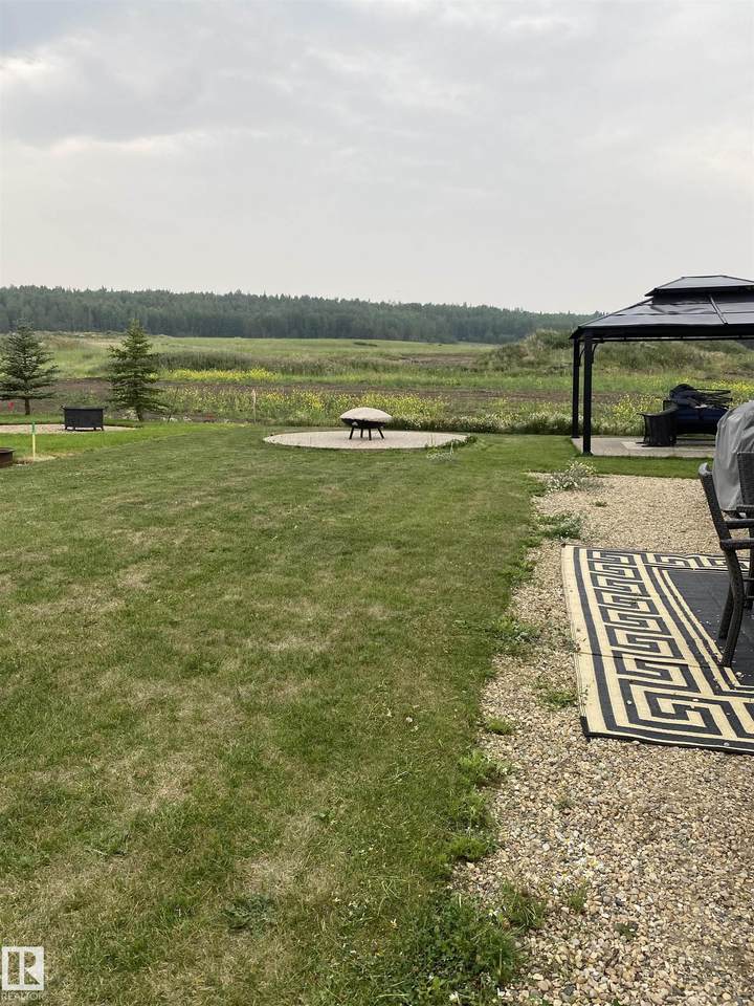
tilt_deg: -7.5
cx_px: 377
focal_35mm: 26
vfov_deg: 67.3
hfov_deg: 53.1
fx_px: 755
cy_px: 503
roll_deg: +1.8
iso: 32
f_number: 1.8
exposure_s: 1/323
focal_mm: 4.25
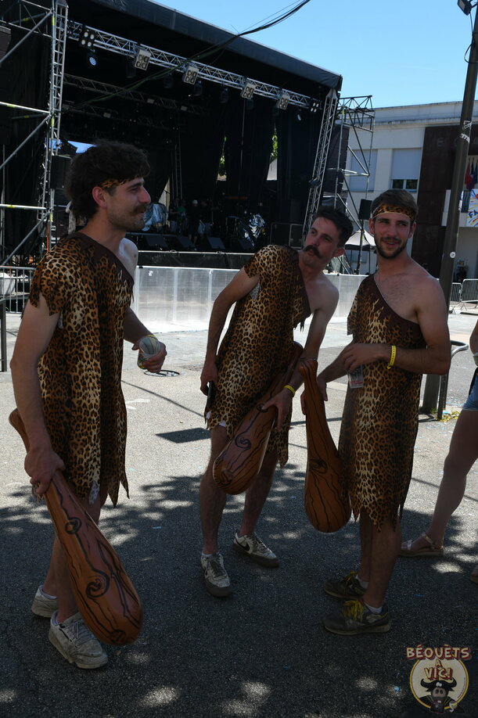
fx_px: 658
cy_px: 359
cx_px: 239
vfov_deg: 57.2
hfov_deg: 39.9
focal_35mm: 33
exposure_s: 1/250
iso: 125
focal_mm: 22
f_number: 8
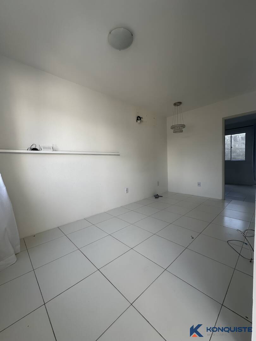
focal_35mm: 14
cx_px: 128
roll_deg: +1.1
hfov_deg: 85.7
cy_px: 170
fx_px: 138
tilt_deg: -3.2
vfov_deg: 102.1
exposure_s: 1/128
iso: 40
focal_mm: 2.22
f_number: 2.2
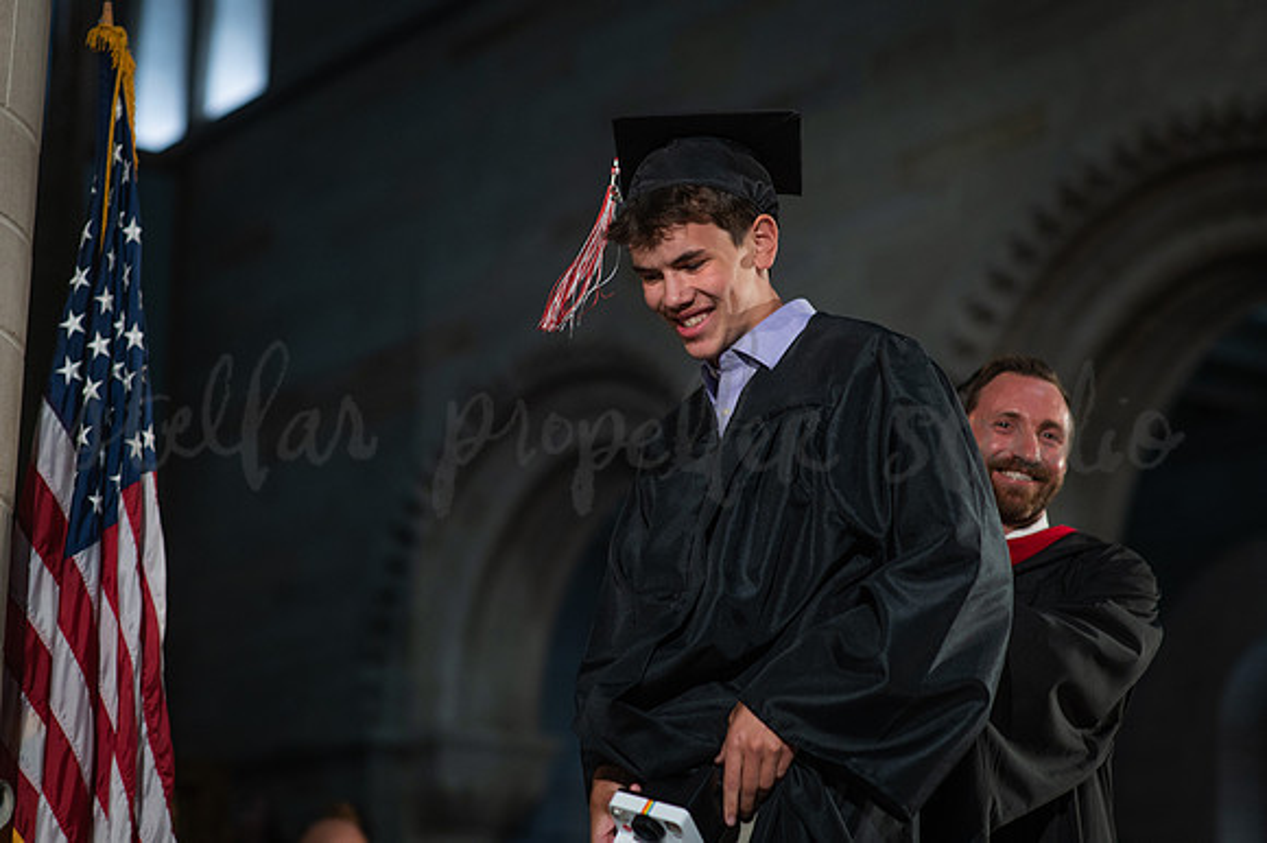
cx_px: 634
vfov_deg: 16.1
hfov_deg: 23.9
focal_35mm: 85
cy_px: 422
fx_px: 2990
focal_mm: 85
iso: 1250
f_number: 2.5
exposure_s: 1/320
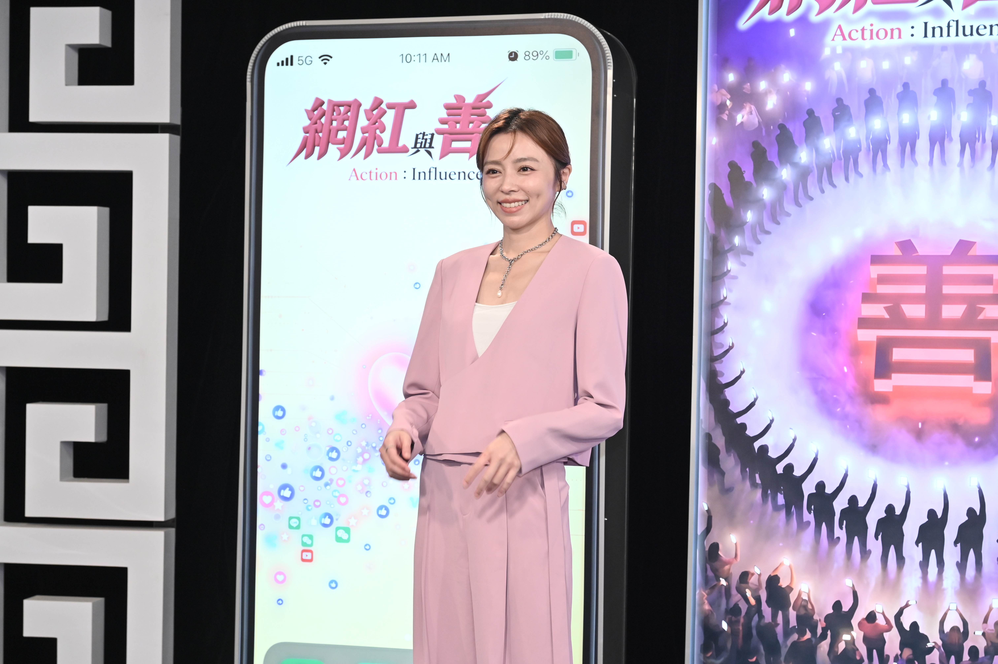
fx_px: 2022
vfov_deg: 18.6
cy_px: 332
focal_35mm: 73
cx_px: 499
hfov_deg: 27.7
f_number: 5.6
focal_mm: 73
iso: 1600
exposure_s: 1/200
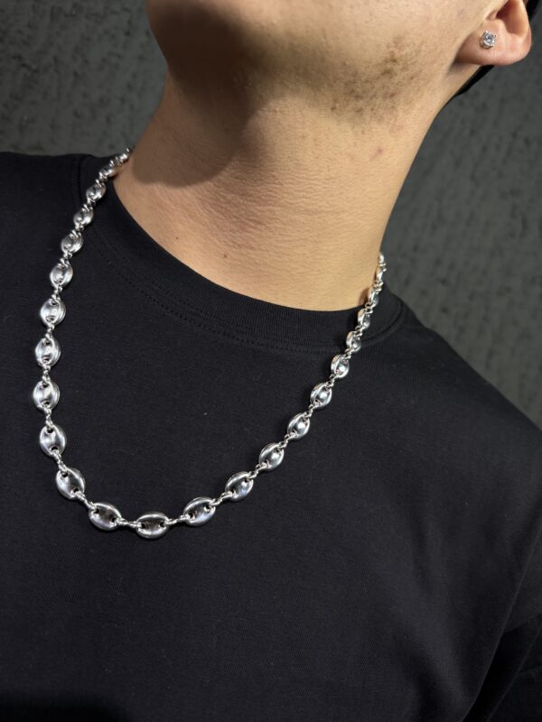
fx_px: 501
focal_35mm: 24
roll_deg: -22.0
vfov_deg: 71.6
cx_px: 271
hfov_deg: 56.8
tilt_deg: -1.4
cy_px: 361
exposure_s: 1/230
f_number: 1.78
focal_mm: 6.76
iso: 160
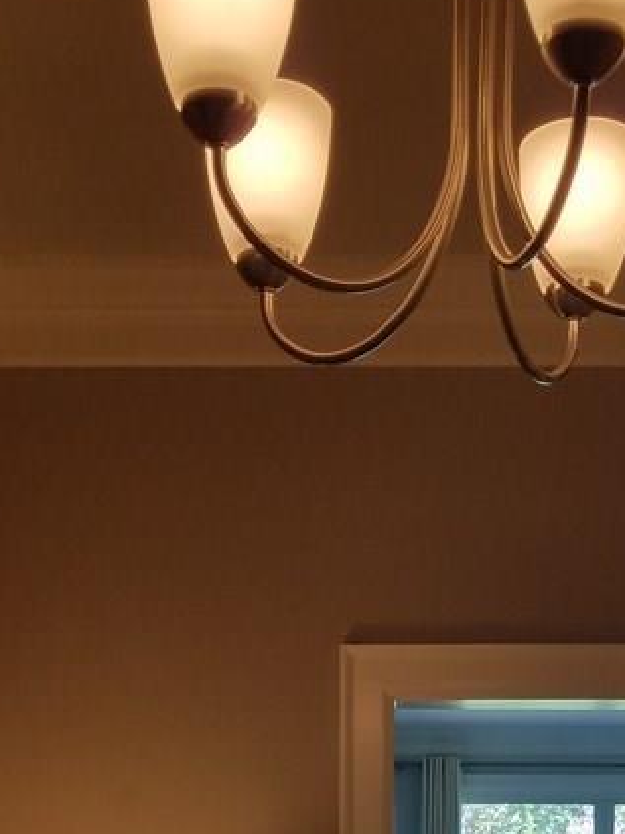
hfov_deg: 23.2
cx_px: 410
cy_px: 980
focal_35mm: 63
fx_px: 1517
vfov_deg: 27.4
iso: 40
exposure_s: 1/282
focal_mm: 4.2
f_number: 1.7
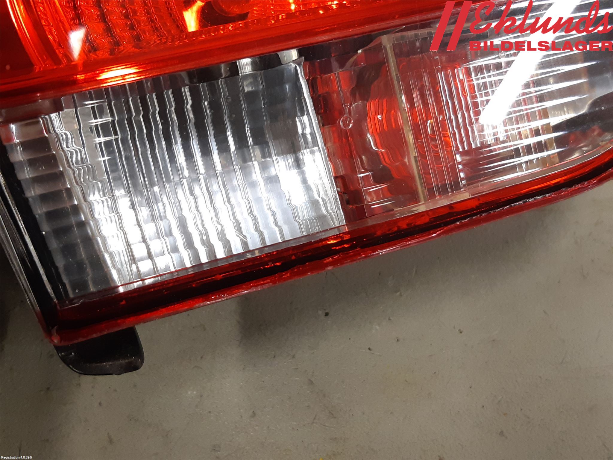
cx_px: 306
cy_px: 230
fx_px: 460
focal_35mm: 26
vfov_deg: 53.1
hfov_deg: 67.3
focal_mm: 3.93
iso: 160
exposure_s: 1/50
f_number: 1.7
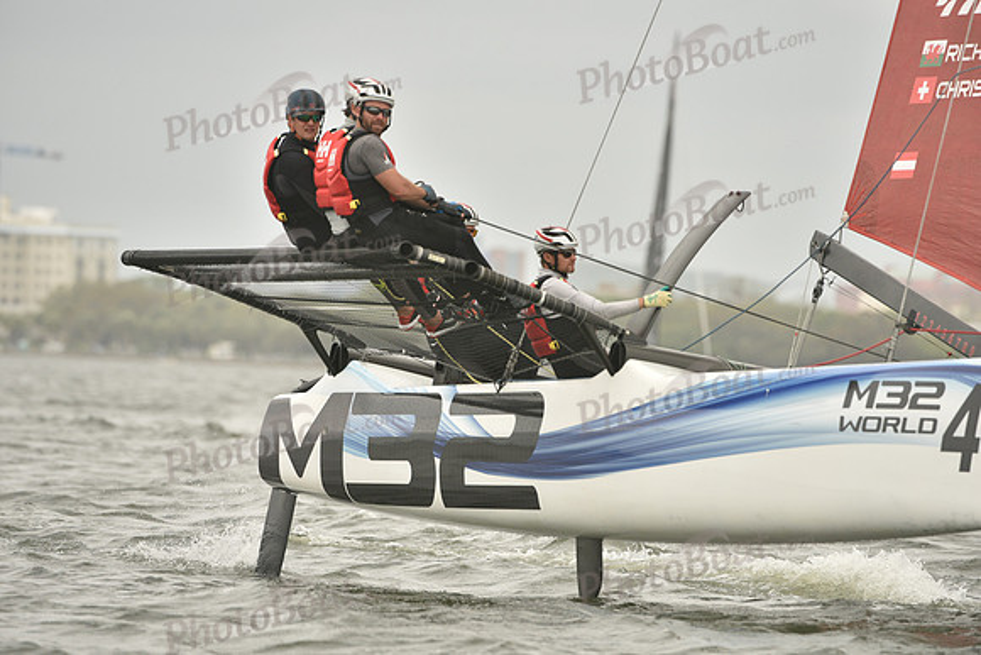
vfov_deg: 4.6
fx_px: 8177
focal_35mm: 300
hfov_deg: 6.9
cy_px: 328
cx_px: 490
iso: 320
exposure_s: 1/1250
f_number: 5.6
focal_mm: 300
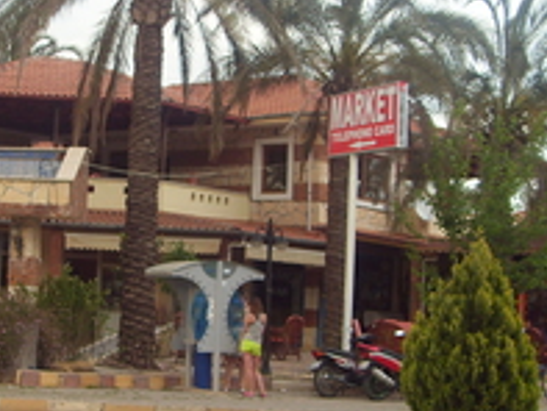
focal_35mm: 89
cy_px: 219
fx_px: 1407
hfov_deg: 21.3
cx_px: 8
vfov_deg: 16.6
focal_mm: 6.6
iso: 80
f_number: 3.5
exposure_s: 1/90
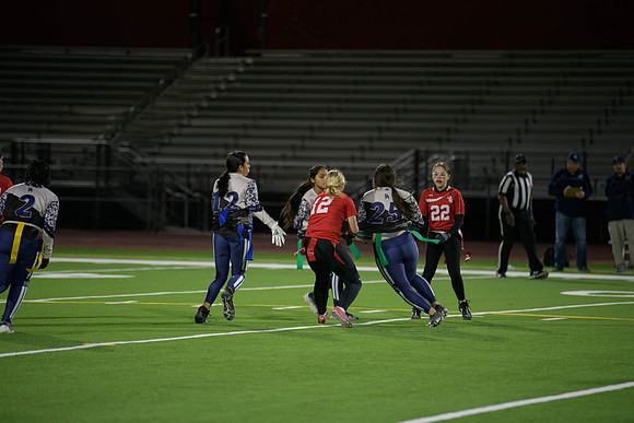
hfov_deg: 10.3
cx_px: 317
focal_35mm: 200
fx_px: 3523
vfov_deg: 6.9
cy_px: 212
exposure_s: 1/640
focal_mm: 200
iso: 2500
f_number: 2.8
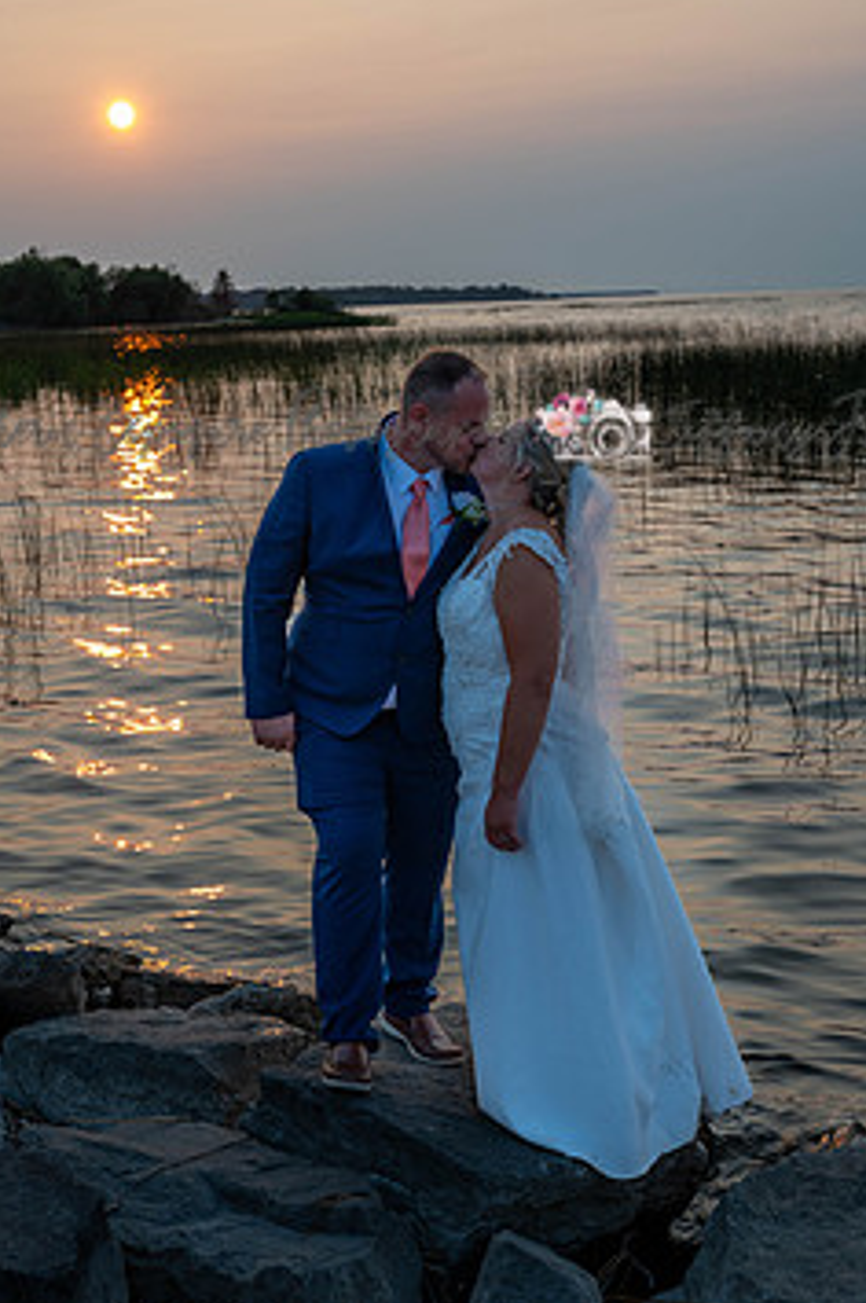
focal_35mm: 52
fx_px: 1880
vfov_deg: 38.2
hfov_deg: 25.9
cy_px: 569
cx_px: 391
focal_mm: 41
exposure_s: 1/250
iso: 200
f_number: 5.6
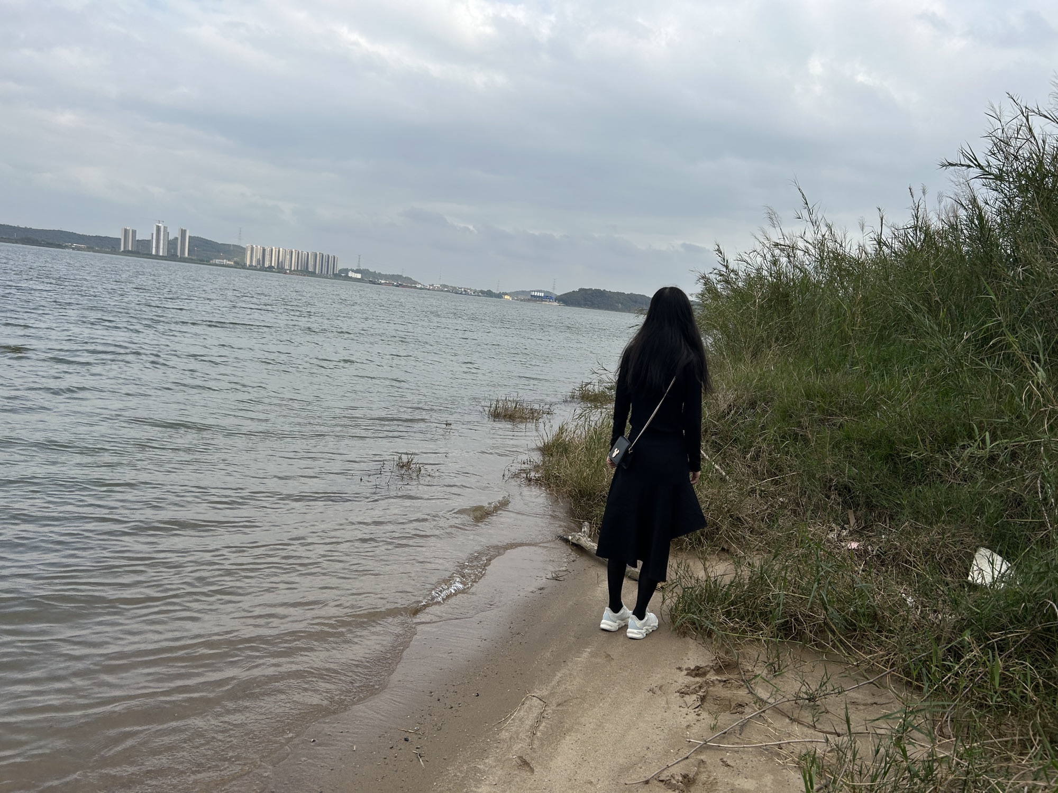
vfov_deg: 53.1
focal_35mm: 26
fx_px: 795
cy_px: 396
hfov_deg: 67.3
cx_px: 529
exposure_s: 1/3968
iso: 50
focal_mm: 5.7
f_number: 1.5
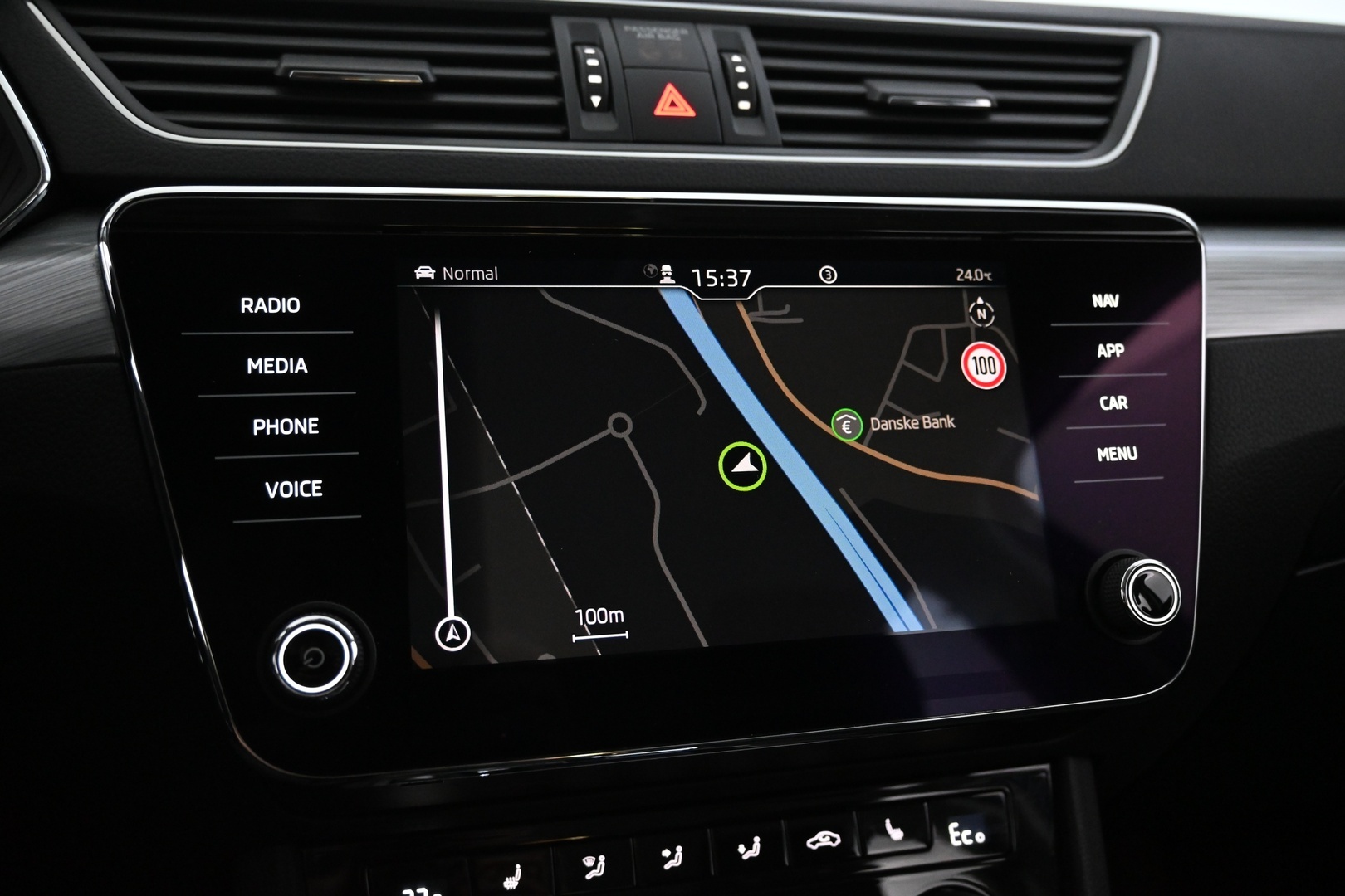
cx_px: 672
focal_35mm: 31
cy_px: 448
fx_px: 1149
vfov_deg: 42.6
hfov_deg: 60.7
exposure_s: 1/30
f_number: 3.8
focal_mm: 20.5
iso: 3200
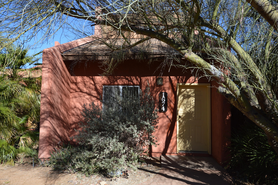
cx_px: 139
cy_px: 92
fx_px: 197
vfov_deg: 50.3
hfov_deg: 70.5
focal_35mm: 26
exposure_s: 1/200
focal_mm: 17
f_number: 7.1
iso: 100
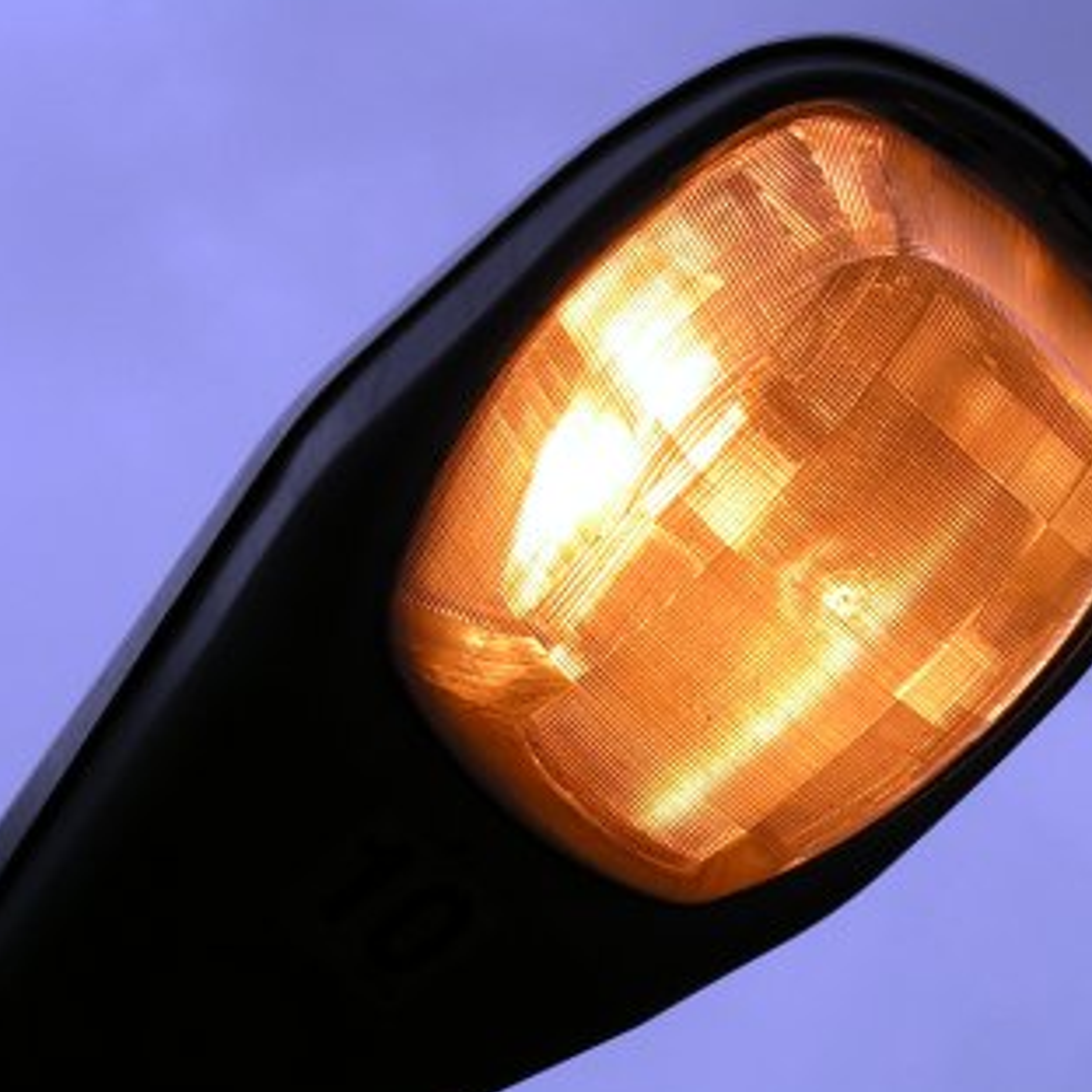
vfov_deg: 6.1
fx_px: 10279
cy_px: 1015
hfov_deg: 6.1
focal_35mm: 288
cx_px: 1214
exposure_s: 1/327
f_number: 7.6
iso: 50
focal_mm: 32.4
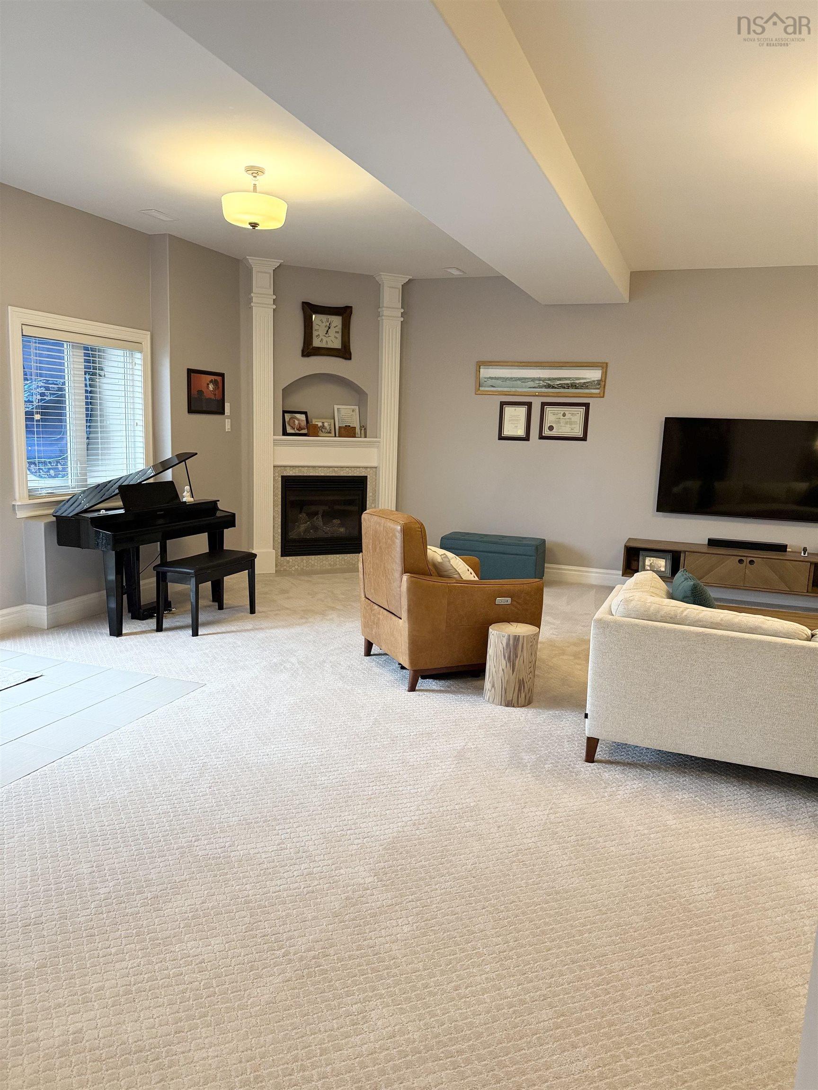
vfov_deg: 71.6
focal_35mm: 24
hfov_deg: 56.8
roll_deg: -2.0
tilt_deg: -8.6
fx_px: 756
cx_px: 409
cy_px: 545
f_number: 1.78
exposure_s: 1/120
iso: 250
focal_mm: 6.76
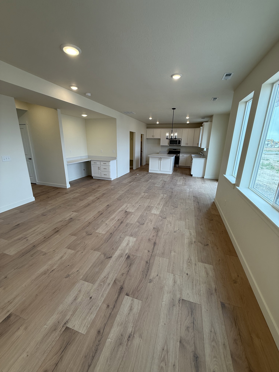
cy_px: 186
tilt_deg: -14.3
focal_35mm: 14
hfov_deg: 85.7
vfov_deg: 102.1
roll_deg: -1.7
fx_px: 150
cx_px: 140
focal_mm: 2.22
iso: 50
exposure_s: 1/134
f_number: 2.2
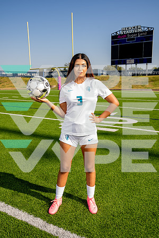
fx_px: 232
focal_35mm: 35
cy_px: 119
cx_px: 80
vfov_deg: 54.4
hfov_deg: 37.9
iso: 50
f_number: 7.1
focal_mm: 35
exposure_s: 1/125
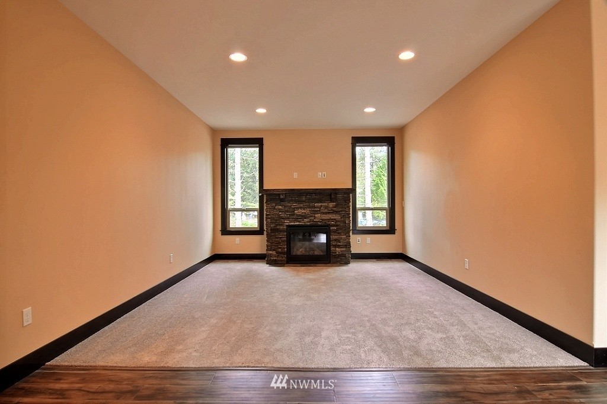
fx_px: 303
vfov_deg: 67.3
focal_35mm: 18
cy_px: 202
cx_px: 304
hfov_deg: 90.0
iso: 400
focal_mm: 12
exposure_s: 1/2
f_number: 9
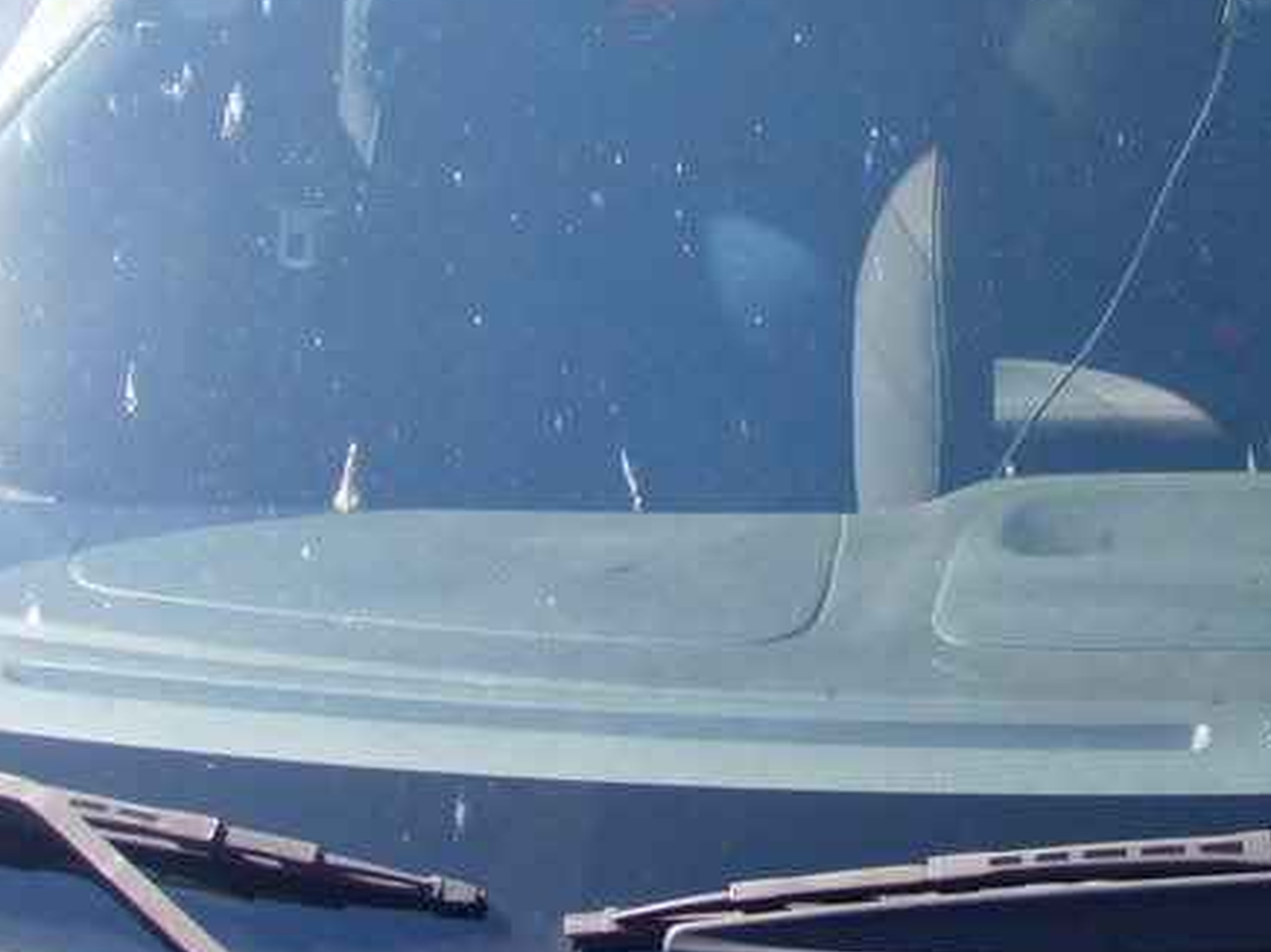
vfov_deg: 17.1
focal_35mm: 85
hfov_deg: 22.2
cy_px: 83
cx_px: 1253
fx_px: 3120
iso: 64
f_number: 2.8
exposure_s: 1/332
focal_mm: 7.8
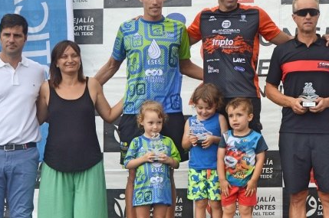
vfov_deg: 17.7
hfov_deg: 26.1
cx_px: 234
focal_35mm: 77
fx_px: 703
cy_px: 83
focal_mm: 22
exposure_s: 1/125
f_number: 5.6
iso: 200
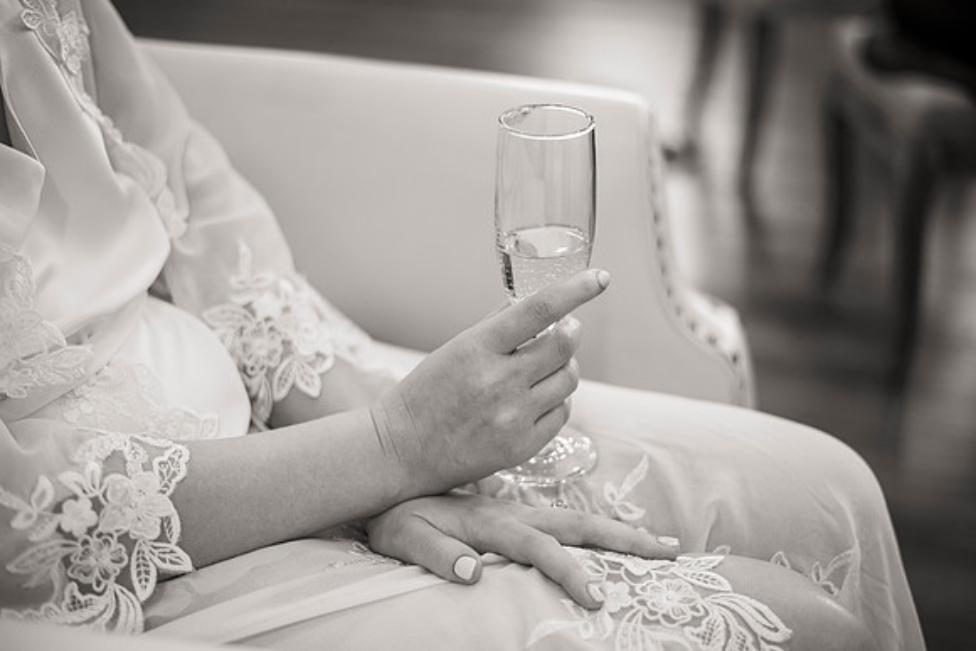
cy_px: 326
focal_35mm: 50
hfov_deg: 39.6
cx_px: 488
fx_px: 1356
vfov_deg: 27.0
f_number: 2
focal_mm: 50
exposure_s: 1/200
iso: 800
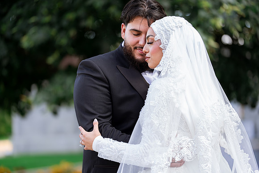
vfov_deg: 12.7
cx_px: 130
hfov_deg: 18.9
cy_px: 86
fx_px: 777
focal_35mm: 108
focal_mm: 108
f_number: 2
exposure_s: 1/500
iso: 200
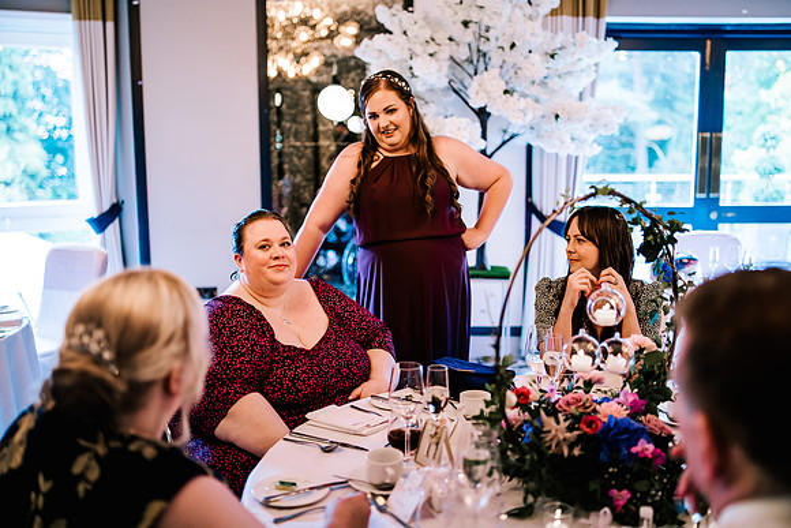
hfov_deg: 54.4
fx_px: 769
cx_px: 396
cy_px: 264
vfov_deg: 37.9
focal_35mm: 35
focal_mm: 35
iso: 640
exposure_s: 1/500
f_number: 1.4
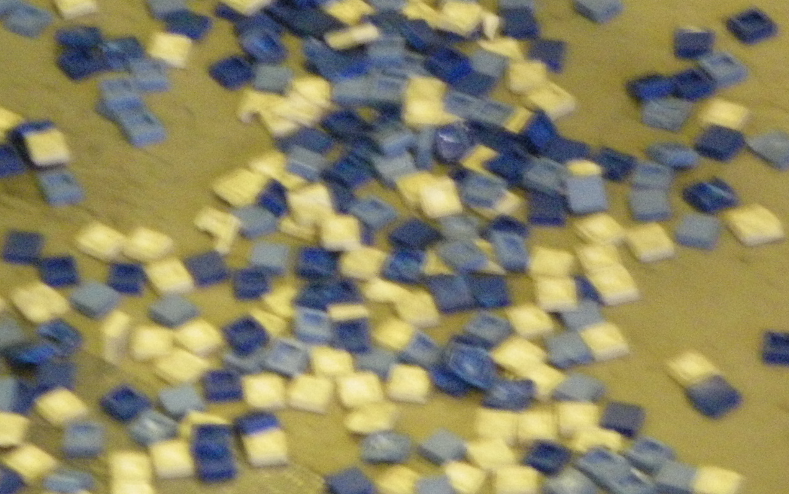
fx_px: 10990
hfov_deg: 4.1
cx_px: 133
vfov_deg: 2.6
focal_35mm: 511
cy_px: 150
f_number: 5.4
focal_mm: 44.1
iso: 800
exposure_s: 1/10
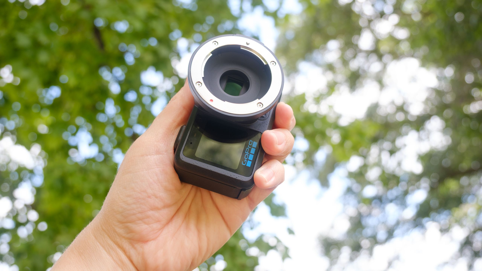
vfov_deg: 36.7
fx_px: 408
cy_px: 142
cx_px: 253
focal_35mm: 32
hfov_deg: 61.1
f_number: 4
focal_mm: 19.2
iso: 160
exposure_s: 1/125
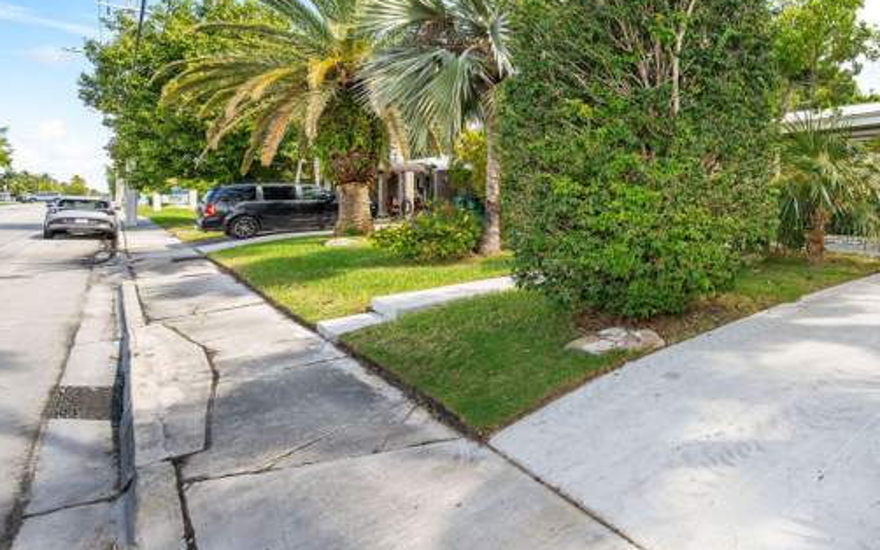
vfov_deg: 52.2
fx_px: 552
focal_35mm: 23
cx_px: 684
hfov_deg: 70.7
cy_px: 191
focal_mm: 14
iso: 250
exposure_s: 1/200
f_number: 8
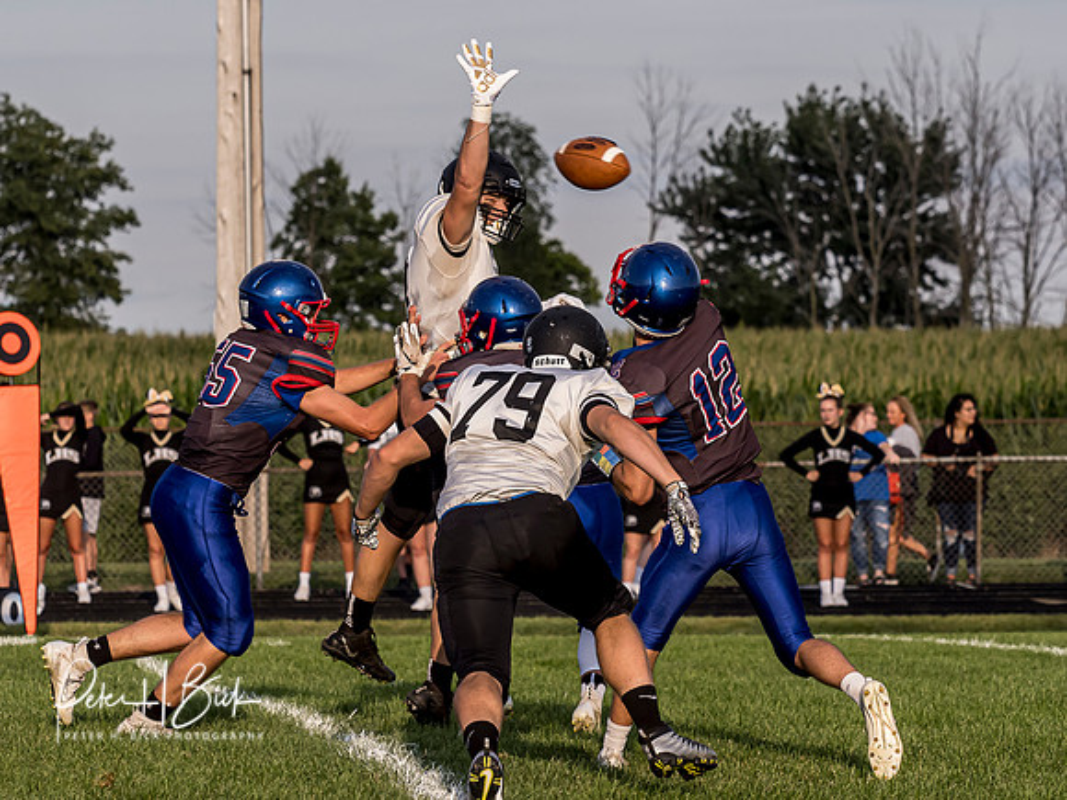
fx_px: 7938
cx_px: 434
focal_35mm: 258
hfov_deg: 7.7
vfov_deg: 5.8
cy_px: 462
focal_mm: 85
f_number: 4.5
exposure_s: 1/1600
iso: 400
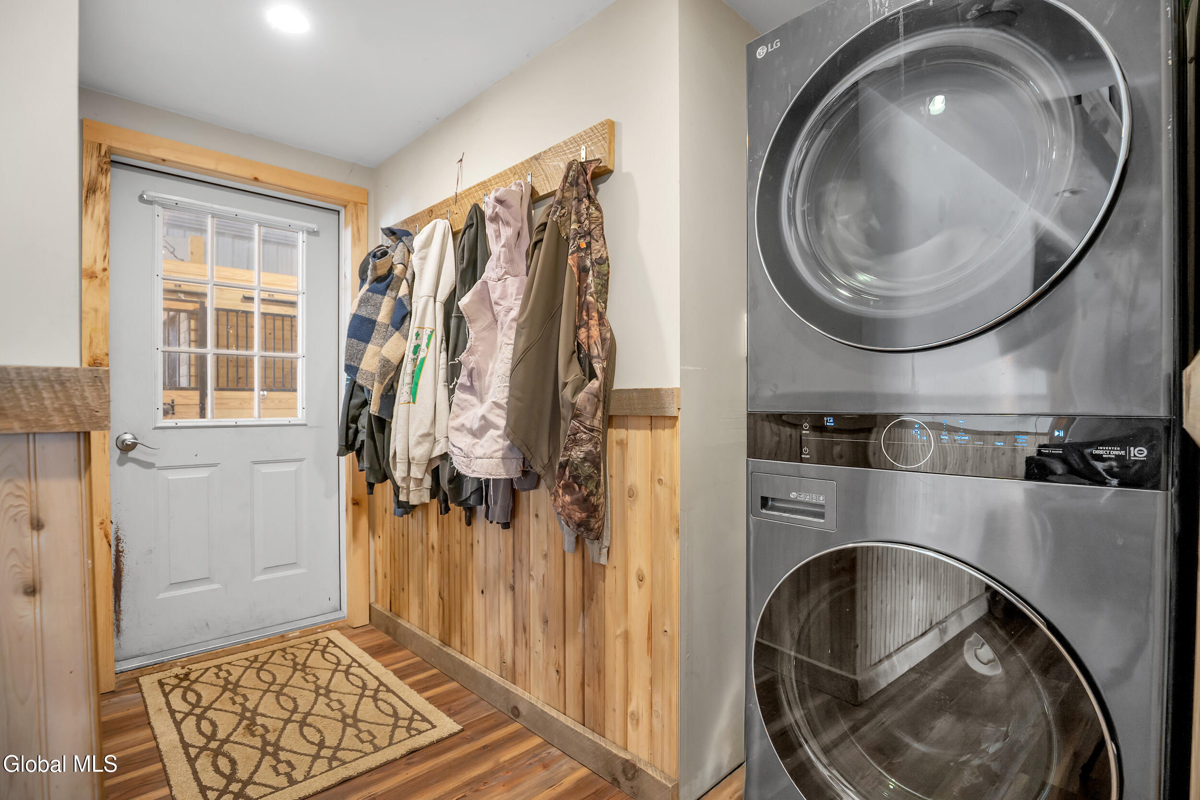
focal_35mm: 16
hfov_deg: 96.7
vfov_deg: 73.8
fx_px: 533
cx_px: 600
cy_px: 400
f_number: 4.5
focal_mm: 16
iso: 250
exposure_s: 1/13
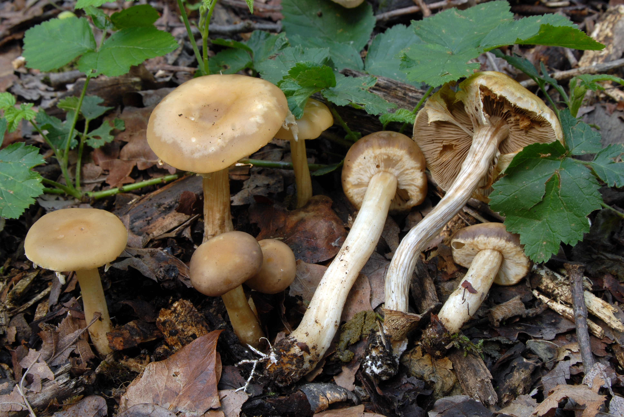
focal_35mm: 68
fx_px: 1171
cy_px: 208
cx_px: 312
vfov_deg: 20.2
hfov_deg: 29.8
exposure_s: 1/3
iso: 100
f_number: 13
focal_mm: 45
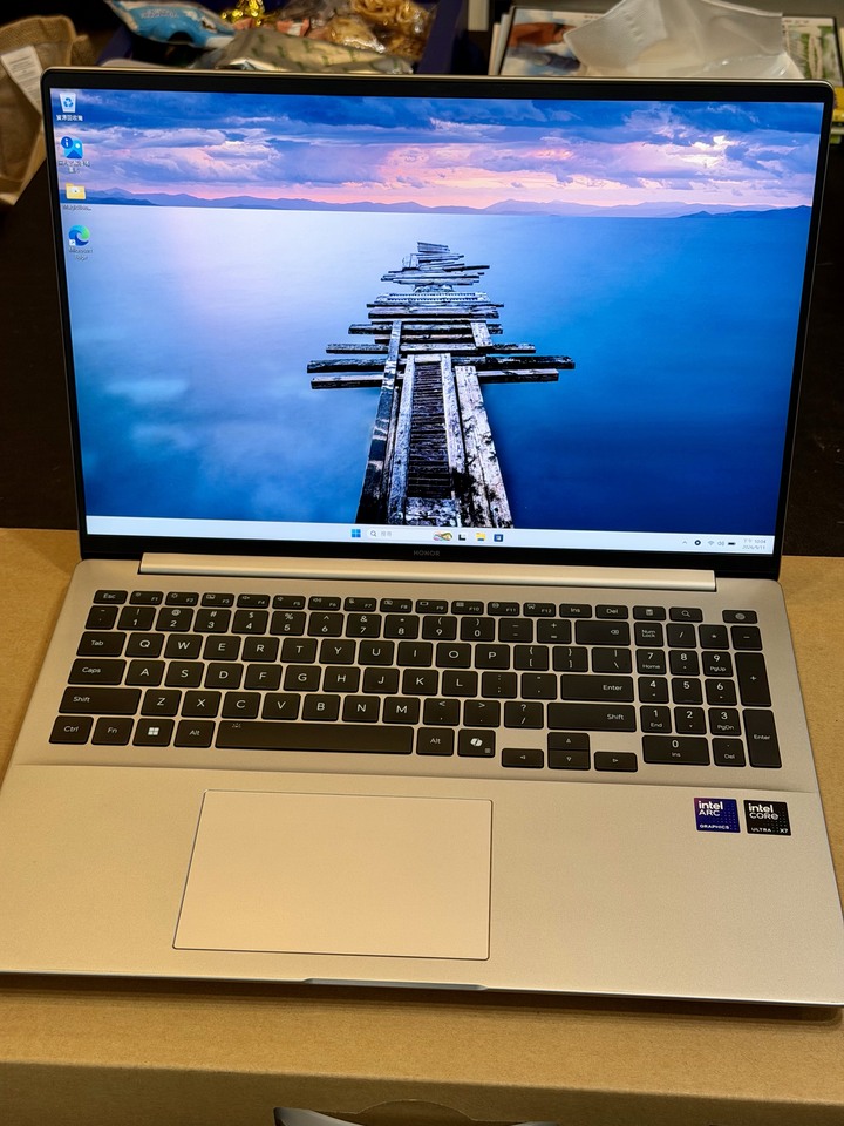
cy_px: 563
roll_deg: -0.6
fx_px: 1560
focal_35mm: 48
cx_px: 422
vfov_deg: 39.7
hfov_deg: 30.3
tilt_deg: -42.2
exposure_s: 1/60
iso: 80
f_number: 1.78
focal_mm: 6.76
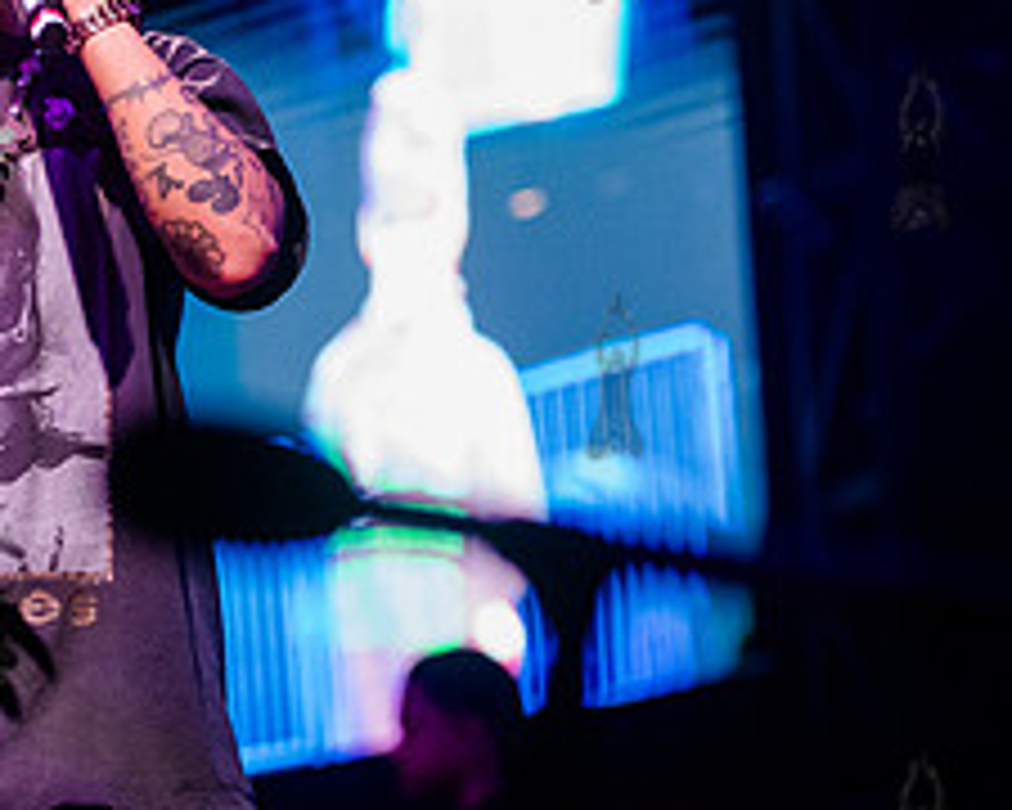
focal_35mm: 307
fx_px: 9195
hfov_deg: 6.3
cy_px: 74
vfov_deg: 5.0
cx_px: -175
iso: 6400
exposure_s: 1/500
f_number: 4
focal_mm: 112
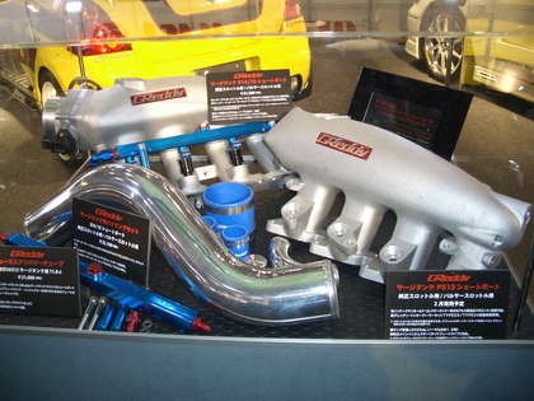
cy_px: 200
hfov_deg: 52.6
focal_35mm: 35
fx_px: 540
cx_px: 267
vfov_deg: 40.7
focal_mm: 5.8
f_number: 2.6
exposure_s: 1/60
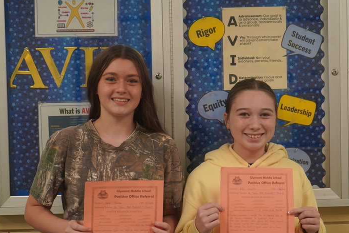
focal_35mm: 66
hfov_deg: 30.5
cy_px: 142
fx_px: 640
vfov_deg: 20.6
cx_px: 194
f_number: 4.5
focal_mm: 45
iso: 1250
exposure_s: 1/160
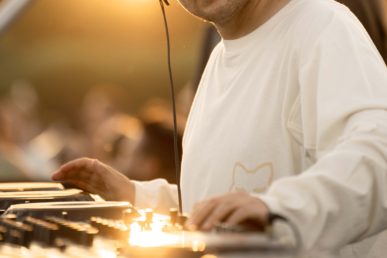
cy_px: 28
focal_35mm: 226
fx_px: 2429
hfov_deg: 9.1
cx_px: 194
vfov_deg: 6.1
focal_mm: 150
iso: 100
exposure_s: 1/200
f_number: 2.8
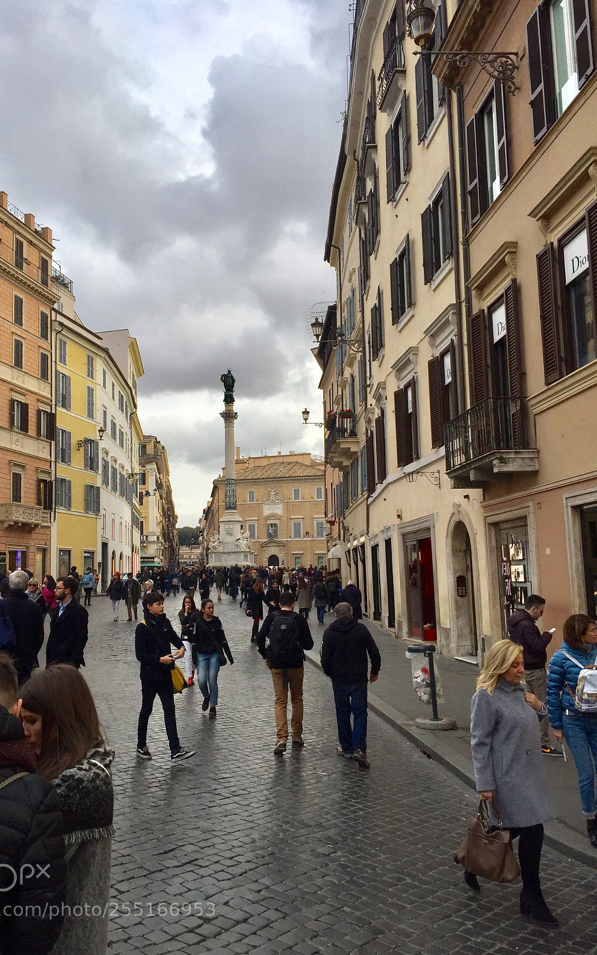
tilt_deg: +5.7
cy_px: 475
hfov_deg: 40.5
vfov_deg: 61.2
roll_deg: +1.3
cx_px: 262
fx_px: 807
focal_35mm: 31
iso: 32
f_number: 2.2
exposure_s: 1/879
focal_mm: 4.15
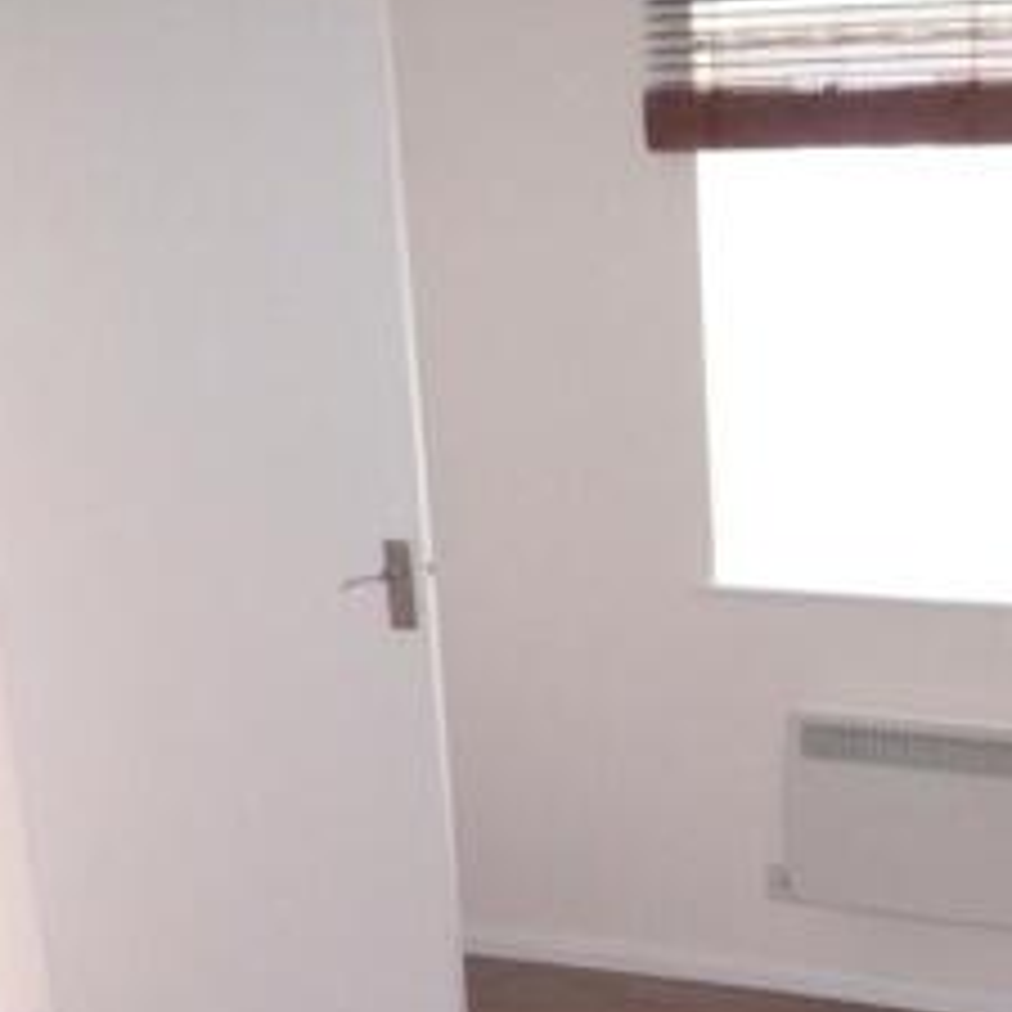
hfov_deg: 28.6
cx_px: 1073
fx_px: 1819
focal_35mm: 55
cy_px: 875
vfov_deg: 30.0
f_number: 3.3
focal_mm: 4.3
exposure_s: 1/80
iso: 400
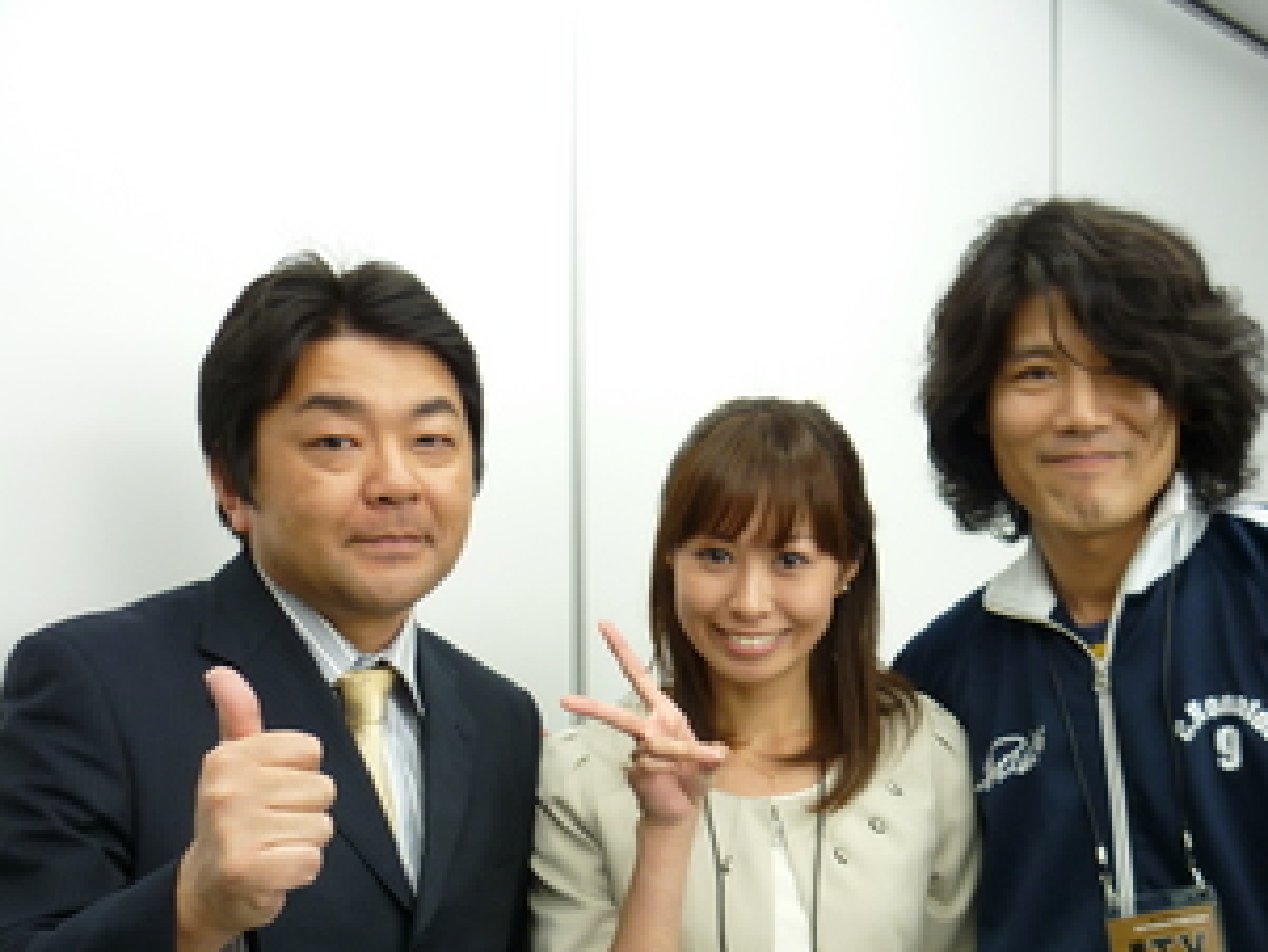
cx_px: 851
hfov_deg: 40.7
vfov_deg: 31.3
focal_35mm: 46
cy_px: 647
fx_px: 1686
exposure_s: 1/30
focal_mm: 5.5
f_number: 2.8
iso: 125
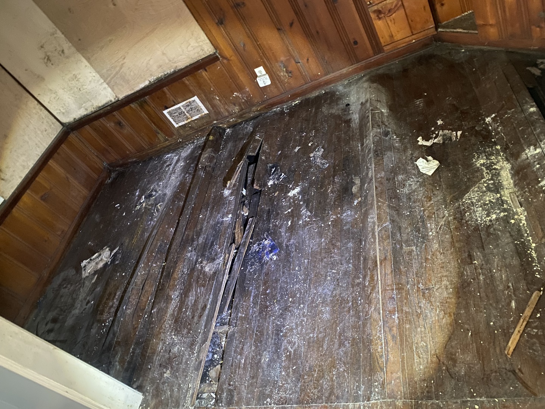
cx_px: 272
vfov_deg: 53.1
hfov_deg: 67.3
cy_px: 204
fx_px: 409
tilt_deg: -37.1
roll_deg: +38.5
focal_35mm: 26
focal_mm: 4.25
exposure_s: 1/8
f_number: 1.8
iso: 500
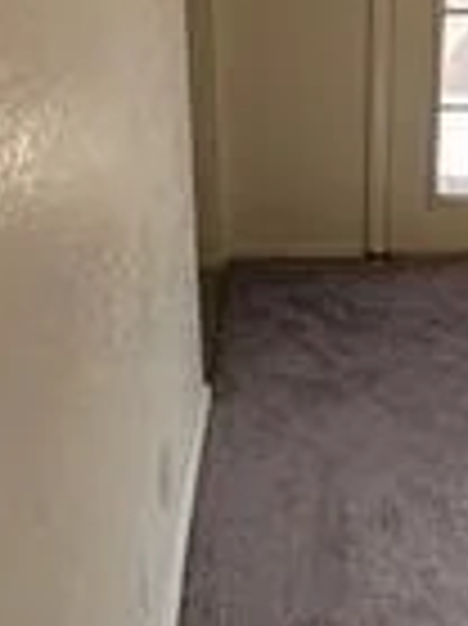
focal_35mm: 56
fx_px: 1011
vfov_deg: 34.2
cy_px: 230
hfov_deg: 25.4
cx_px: 400
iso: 64
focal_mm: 2.2
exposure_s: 1/171
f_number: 2.2
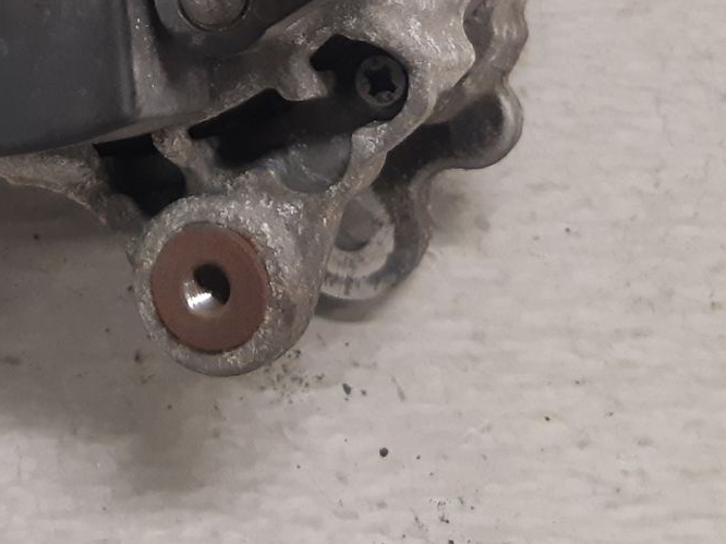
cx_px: -23
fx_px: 1677
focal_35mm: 80
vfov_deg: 16.8
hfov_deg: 23.3
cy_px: -261
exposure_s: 1/50
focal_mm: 3.93
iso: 160
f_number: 1.7
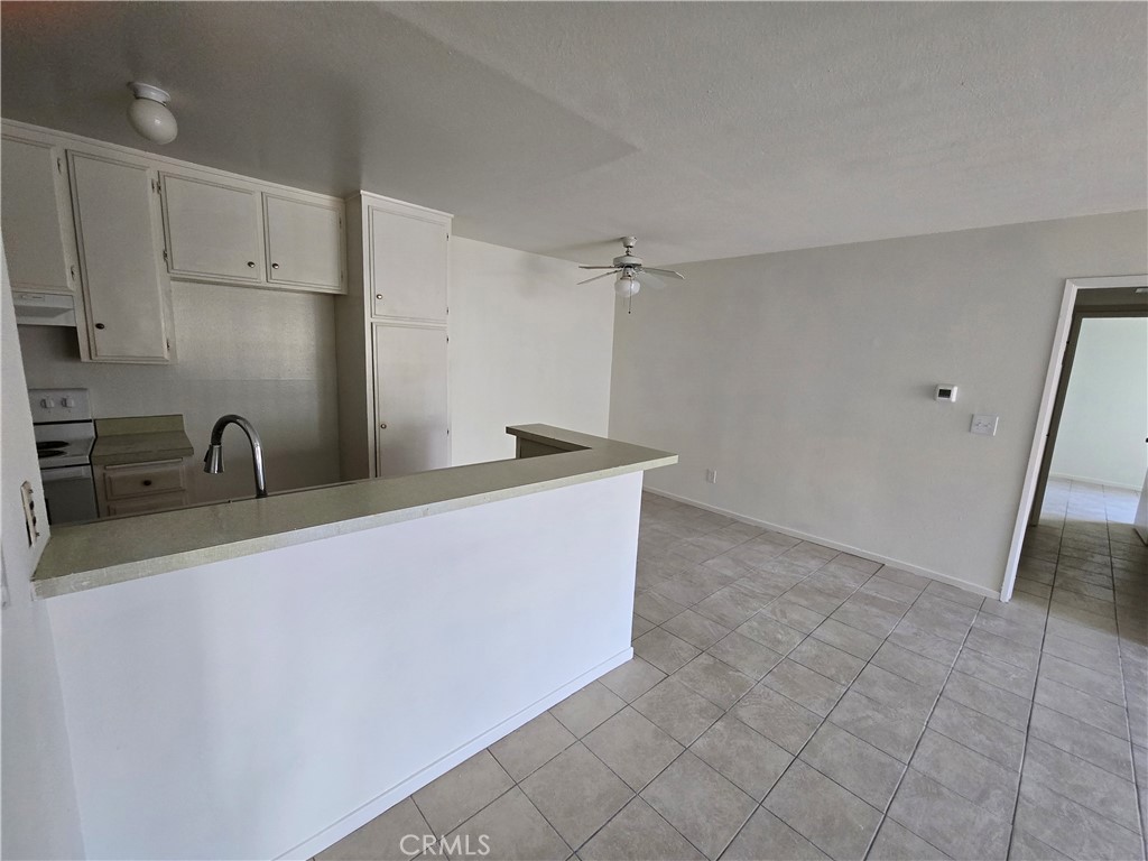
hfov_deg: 106.2
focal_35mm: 13
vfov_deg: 89.9
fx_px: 431
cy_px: 430
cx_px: 574
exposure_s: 1/60
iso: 200
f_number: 2.2
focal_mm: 2.2
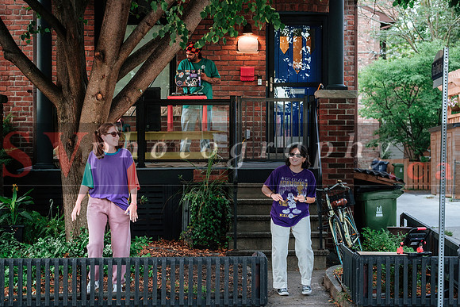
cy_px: 169
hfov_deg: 22.0
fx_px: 1184
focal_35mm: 93
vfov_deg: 14.8
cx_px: 258
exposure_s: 1/200
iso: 800
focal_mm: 54.1
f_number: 2.8
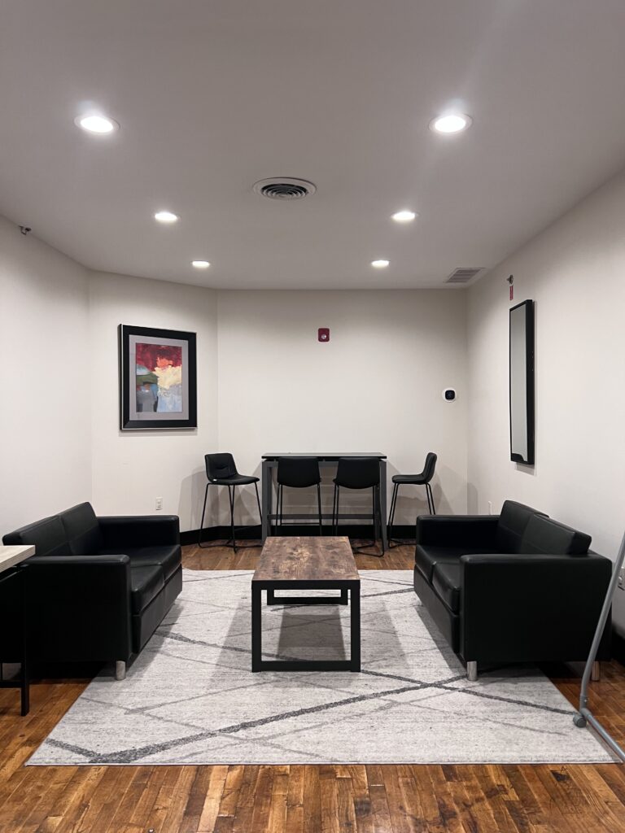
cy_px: 416
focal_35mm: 26
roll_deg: +1.1
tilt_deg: -1.2
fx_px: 626
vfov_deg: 67.3
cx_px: 312
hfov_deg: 53.1
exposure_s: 1/60
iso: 125
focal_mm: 5.7
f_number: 1.5
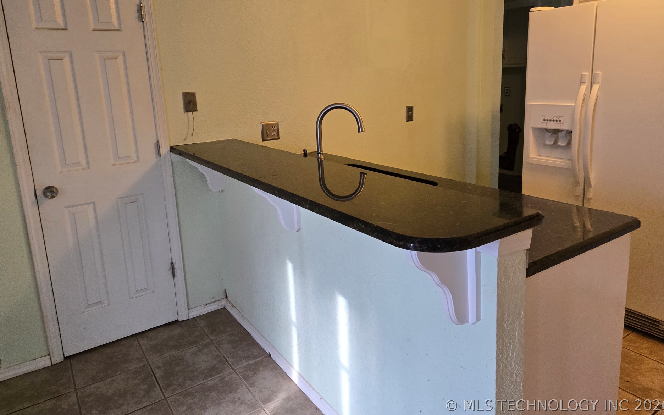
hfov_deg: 72.5
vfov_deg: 48.9
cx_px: 333
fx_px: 452
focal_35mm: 25
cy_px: 162
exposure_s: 1/120
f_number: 1.8
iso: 400
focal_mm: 5.4
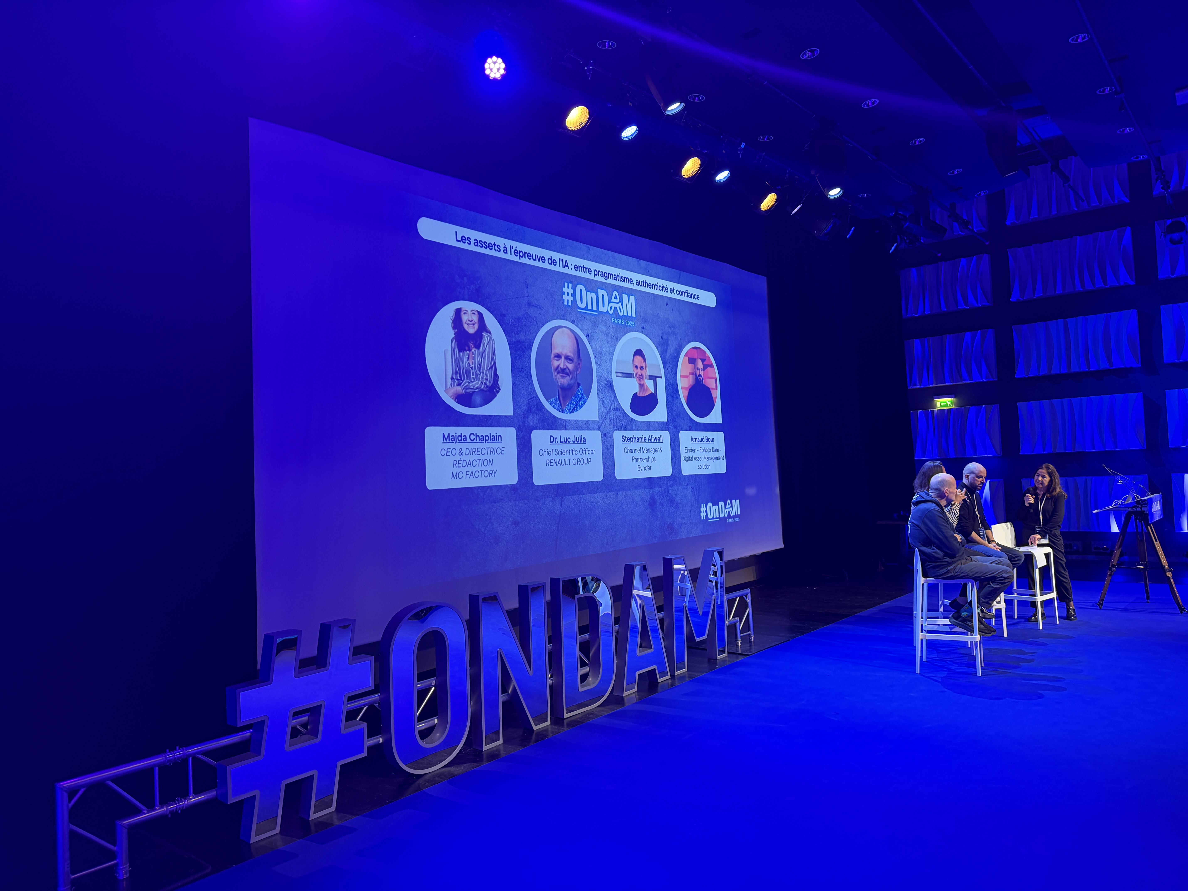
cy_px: 446
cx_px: 594
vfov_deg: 56.8
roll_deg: +3.2
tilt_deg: +0.8
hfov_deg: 71.6
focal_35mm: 24
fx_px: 824
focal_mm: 6.76
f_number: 1.78
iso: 320
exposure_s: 1/59
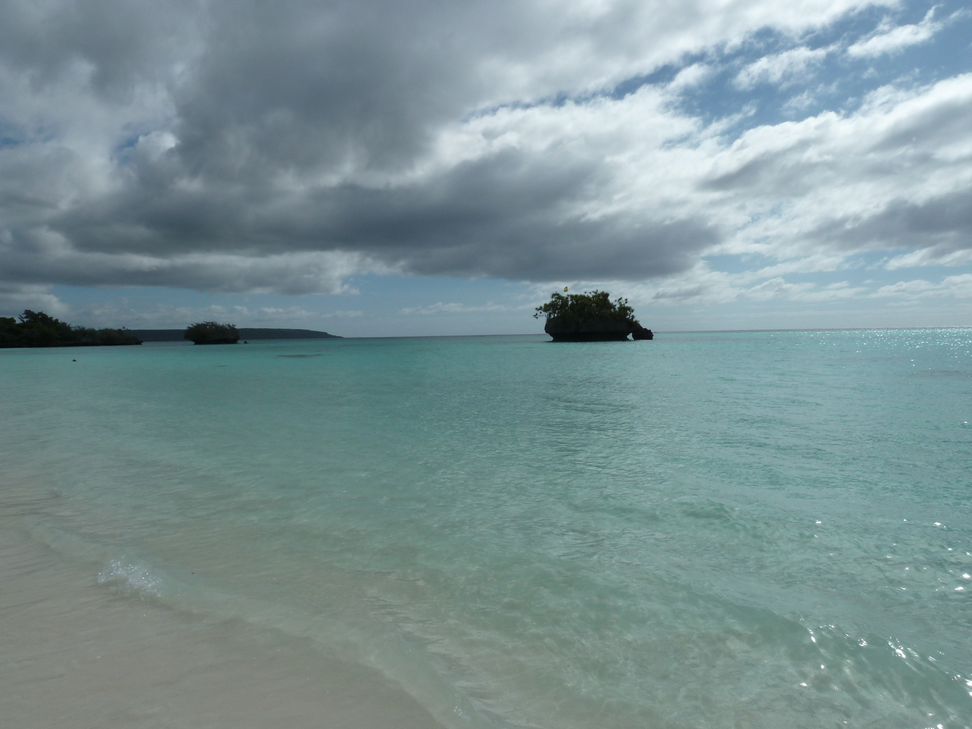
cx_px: 486
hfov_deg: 69.4
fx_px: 702
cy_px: 364
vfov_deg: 54.9
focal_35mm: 25
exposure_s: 1/800
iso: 80
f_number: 6.3
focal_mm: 4.1
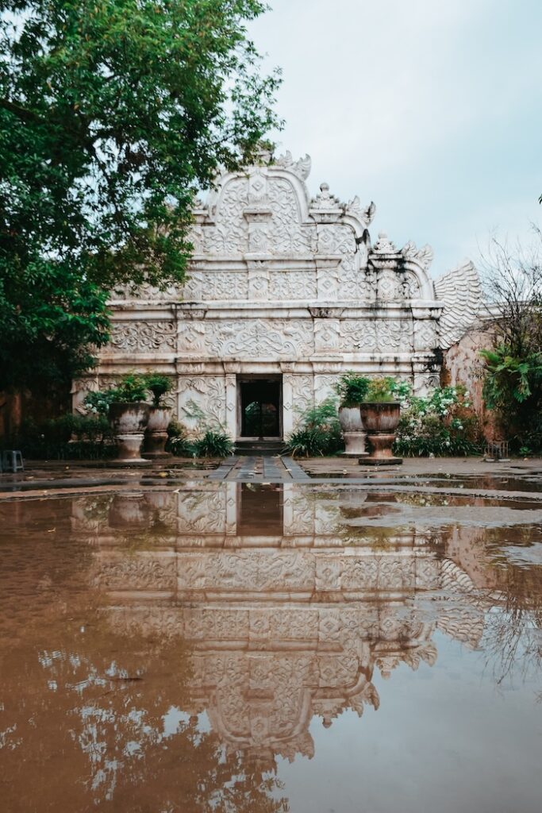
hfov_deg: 40.0
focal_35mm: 33
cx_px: 271
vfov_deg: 57.2
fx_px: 745
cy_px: 406
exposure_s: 1/320
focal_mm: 22
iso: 200
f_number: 9
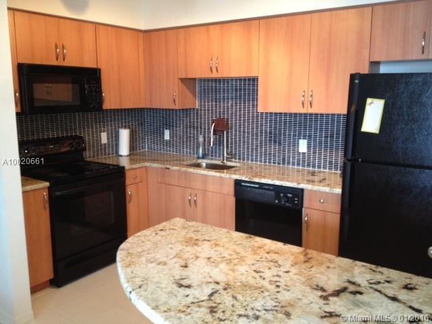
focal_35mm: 35
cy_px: 162
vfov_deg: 40.7
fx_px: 437
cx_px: 216
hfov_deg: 52.6
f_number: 2.4
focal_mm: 4.28
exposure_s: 1/20
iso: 200
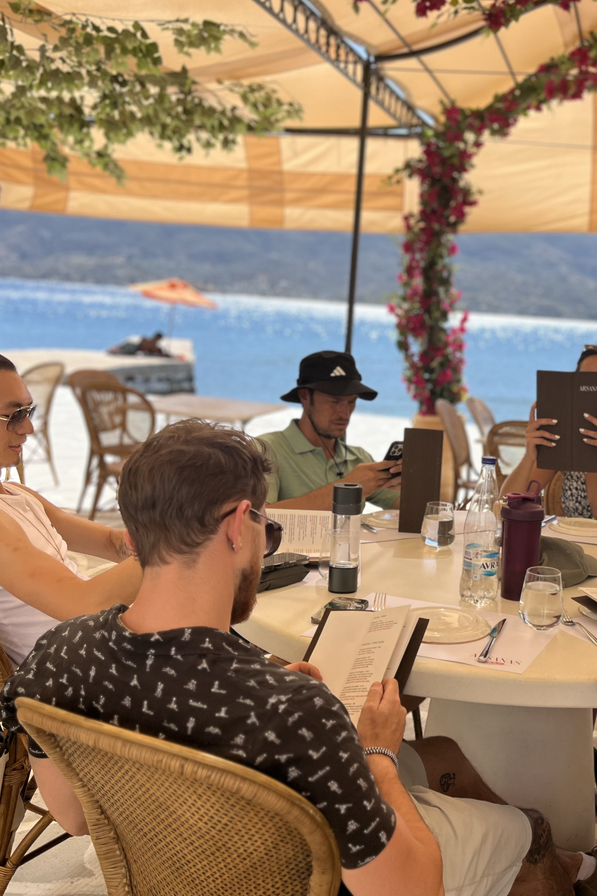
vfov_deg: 51.9
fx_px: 920
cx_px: 504
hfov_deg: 34.5
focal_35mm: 37
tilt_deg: -9.5
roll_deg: -4.6
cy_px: 459
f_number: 1.6
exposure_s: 1/2463
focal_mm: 5.1
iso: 50
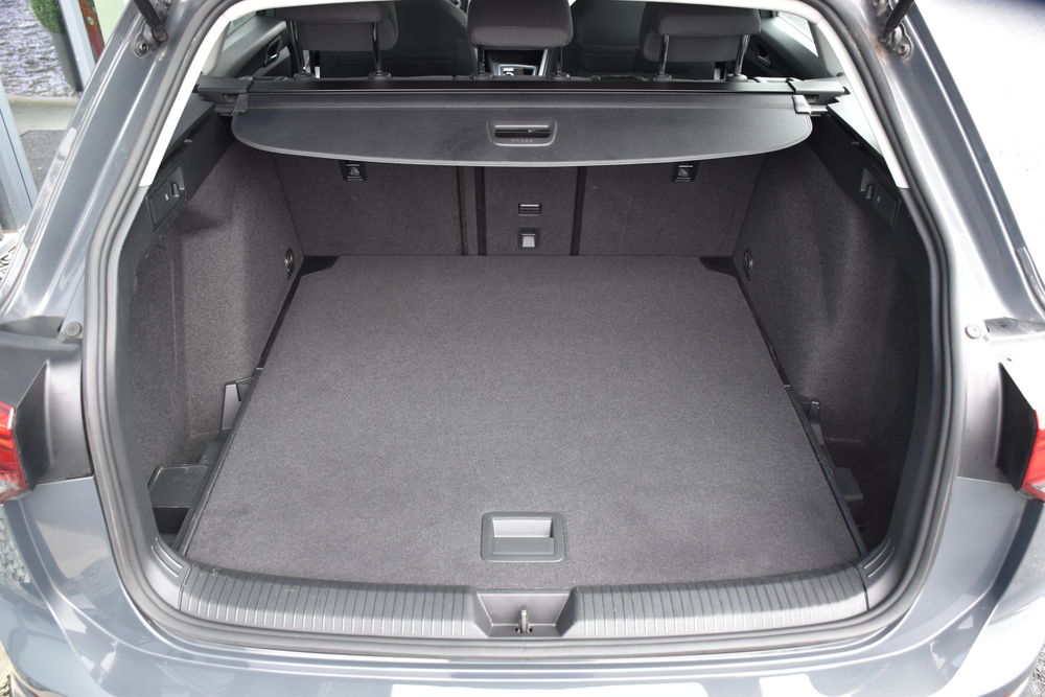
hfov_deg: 61.9
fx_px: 871
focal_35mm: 30
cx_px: 522
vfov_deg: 43.6
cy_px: 348
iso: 400
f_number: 4.5
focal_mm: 20
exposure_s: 1/80
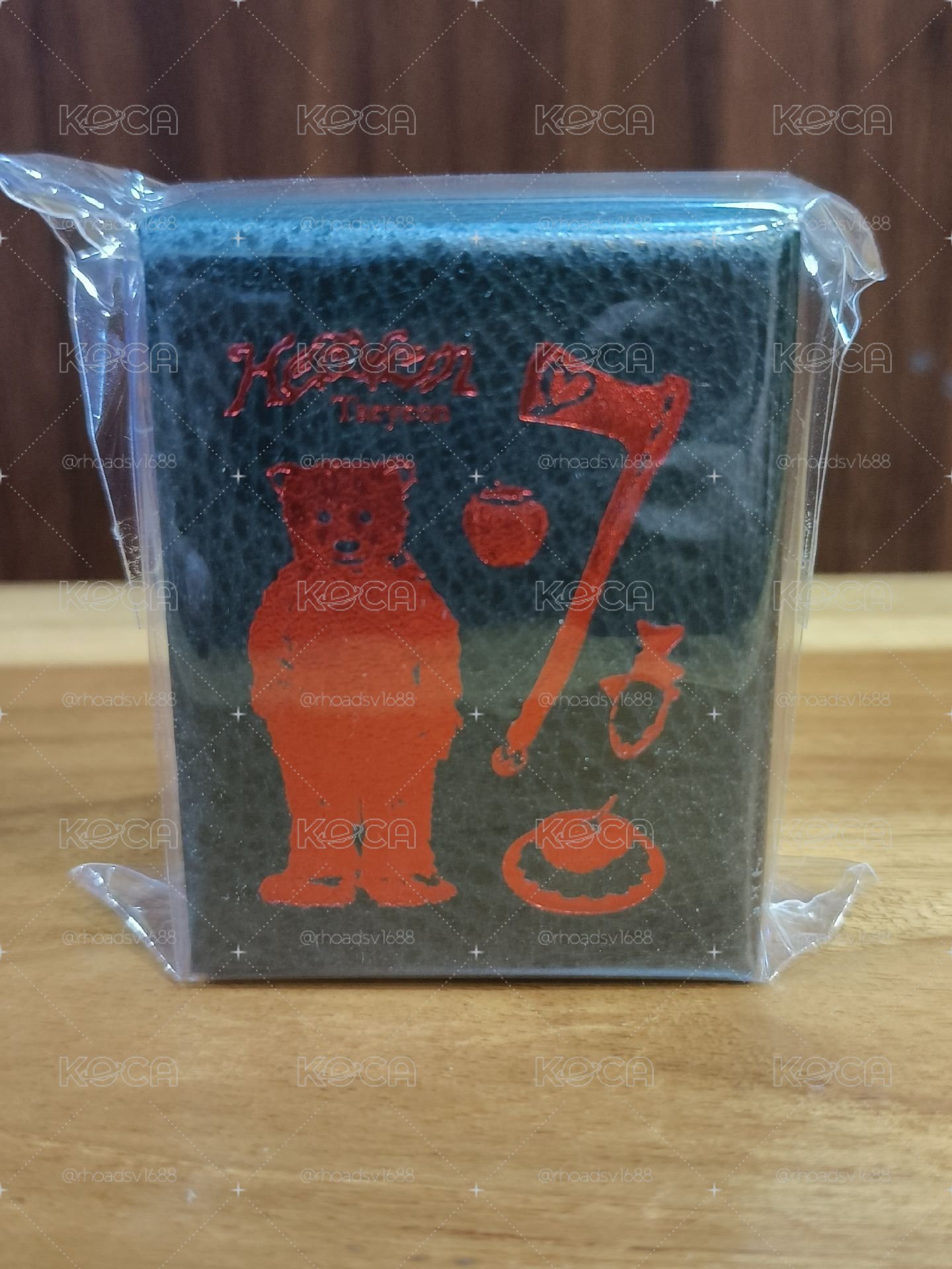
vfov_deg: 46.8
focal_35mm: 40
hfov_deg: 36.0
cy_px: 634
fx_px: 1467
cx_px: 476
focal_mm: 5.5
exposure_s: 1/24
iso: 1732
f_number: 1.75
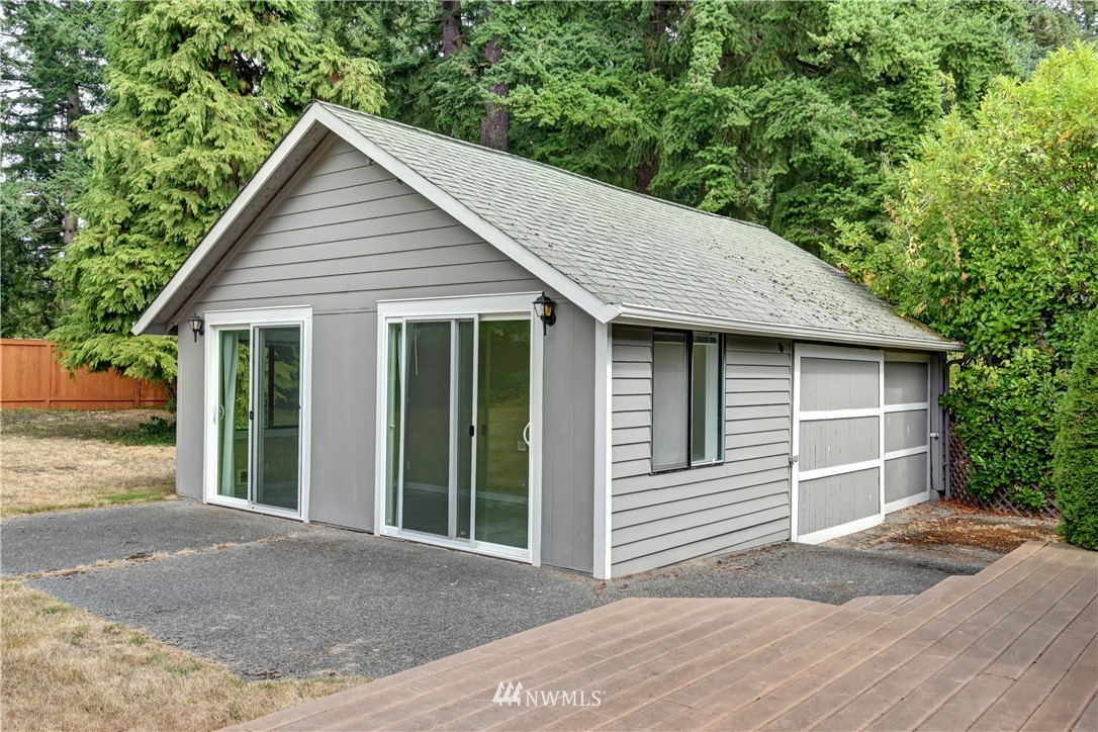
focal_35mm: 30
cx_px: 549
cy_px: 366
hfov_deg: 61.9
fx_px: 915
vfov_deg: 43.6
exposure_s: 1/30
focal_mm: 20
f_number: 11
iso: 200
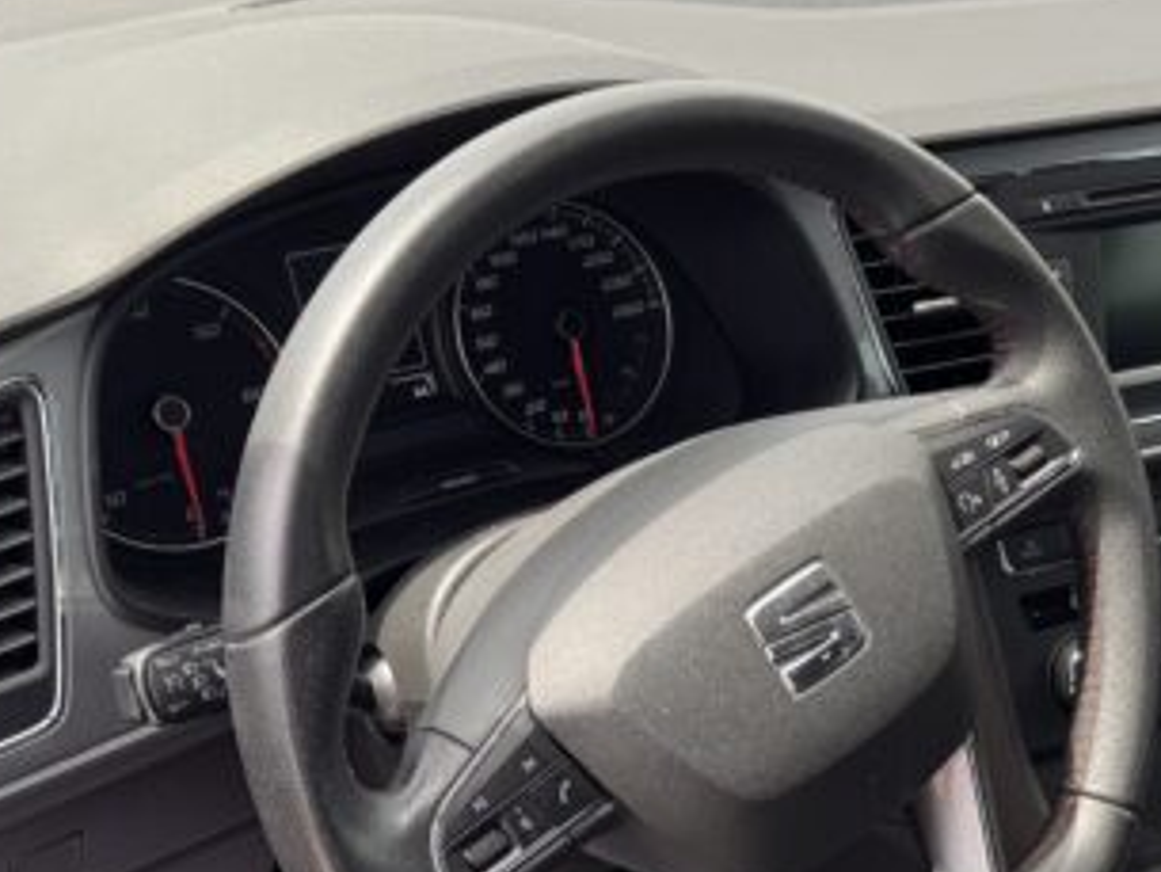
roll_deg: -3.9
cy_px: 723
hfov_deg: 30.0
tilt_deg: -30.5
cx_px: 917
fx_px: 2114
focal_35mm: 63
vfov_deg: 22.9
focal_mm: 6.76
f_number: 1.78
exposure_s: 1/539
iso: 80
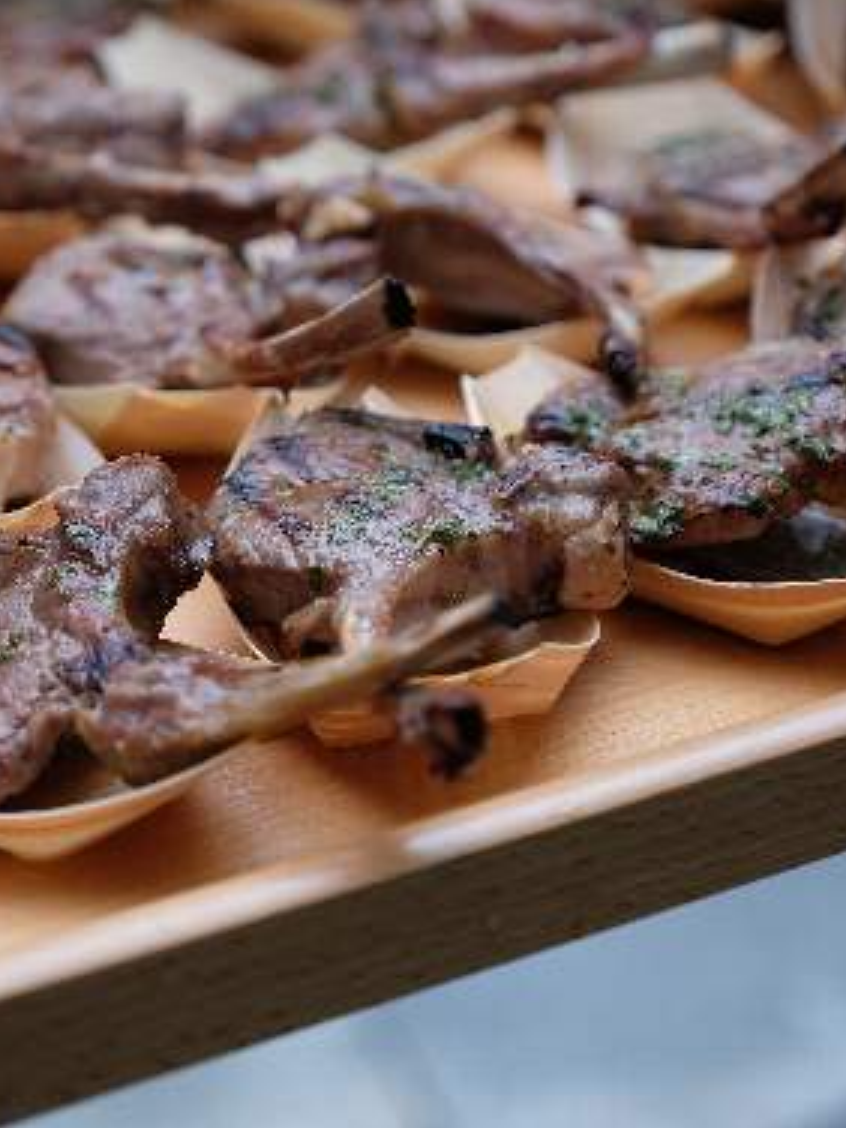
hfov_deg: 14.8
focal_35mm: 99
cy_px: 561
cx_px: 147
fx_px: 3226
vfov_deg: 19.8
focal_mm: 45.5
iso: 400
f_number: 2.8
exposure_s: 1/250
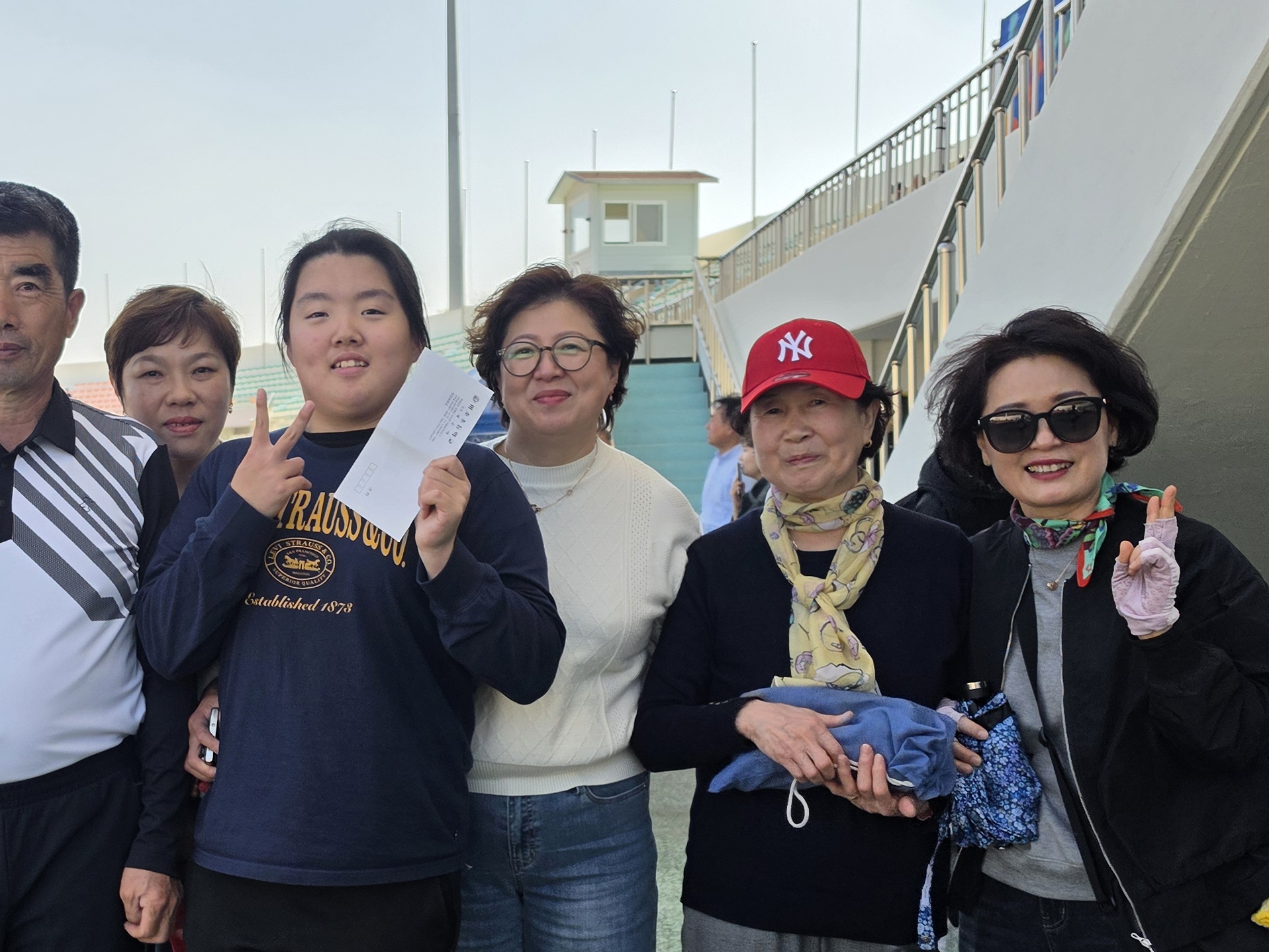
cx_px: 393
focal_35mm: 48
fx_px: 1760
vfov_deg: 30.1
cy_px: 630
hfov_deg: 39.1
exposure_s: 1/6352
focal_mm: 6.5
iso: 64
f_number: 1.4
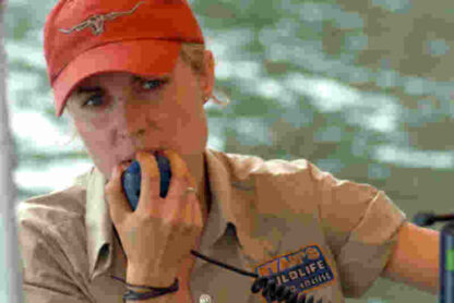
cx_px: 227
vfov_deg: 7.1
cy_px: 152
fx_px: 2442
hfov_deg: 10.6
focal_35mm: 194
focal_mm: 129
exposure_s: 1/60
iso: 200
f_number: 5.6
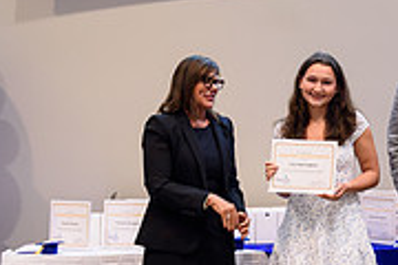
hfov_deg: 11.6
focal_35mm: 173
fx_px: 1912
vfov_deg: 7.9
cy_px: 16
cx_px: 481
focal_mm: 42
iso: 1000
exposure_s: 1/160
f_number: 2.8
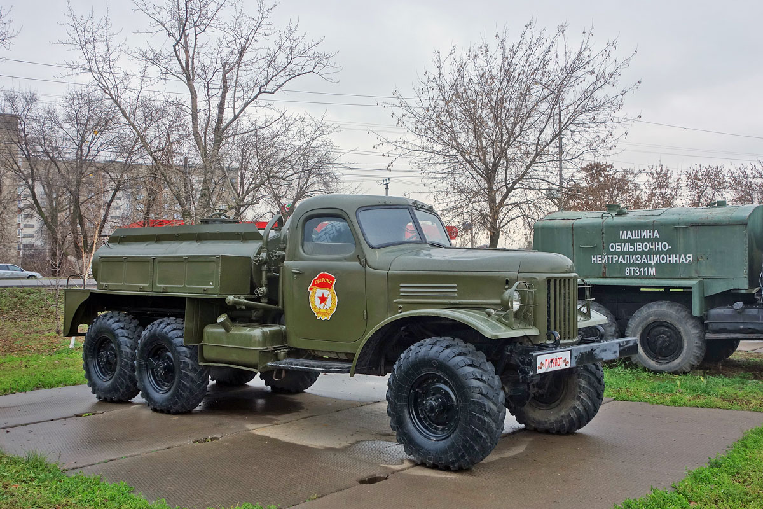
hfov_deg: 55.8
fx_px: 721
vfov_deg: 38.9
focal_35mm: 34
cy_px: 254
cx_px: 382
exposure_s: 1/100
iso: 125
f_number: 4
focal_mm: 12.78
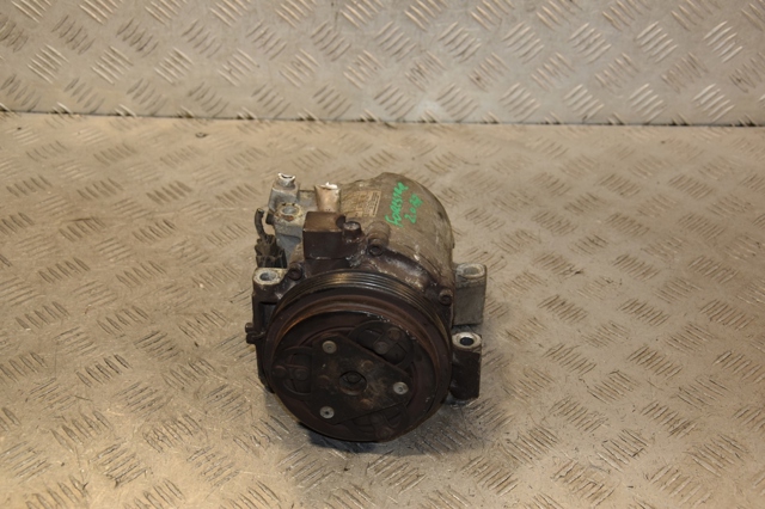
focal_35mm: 57
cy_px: 254
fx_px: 1211
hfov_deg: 35.1
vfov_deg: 23.8
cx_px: 382
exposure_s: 1/200
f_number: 5
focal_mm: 38
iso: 800
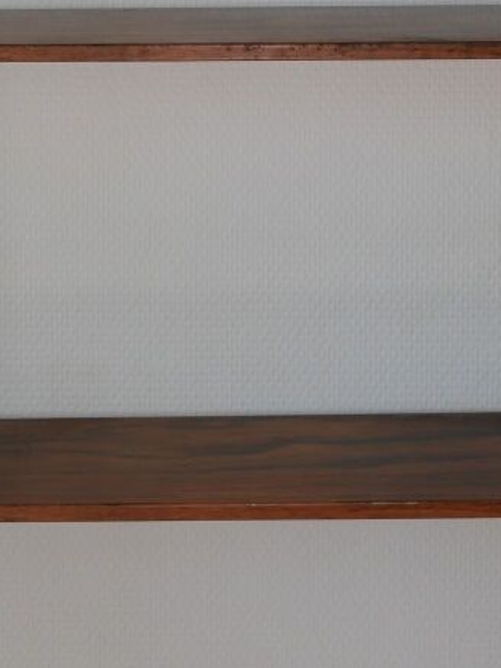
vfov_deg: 16.2
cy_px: -121
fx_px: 2258
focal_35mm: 117
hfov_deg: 12.7
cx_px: 248
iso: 200
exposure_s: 1/125
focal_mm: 20
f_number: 4.5
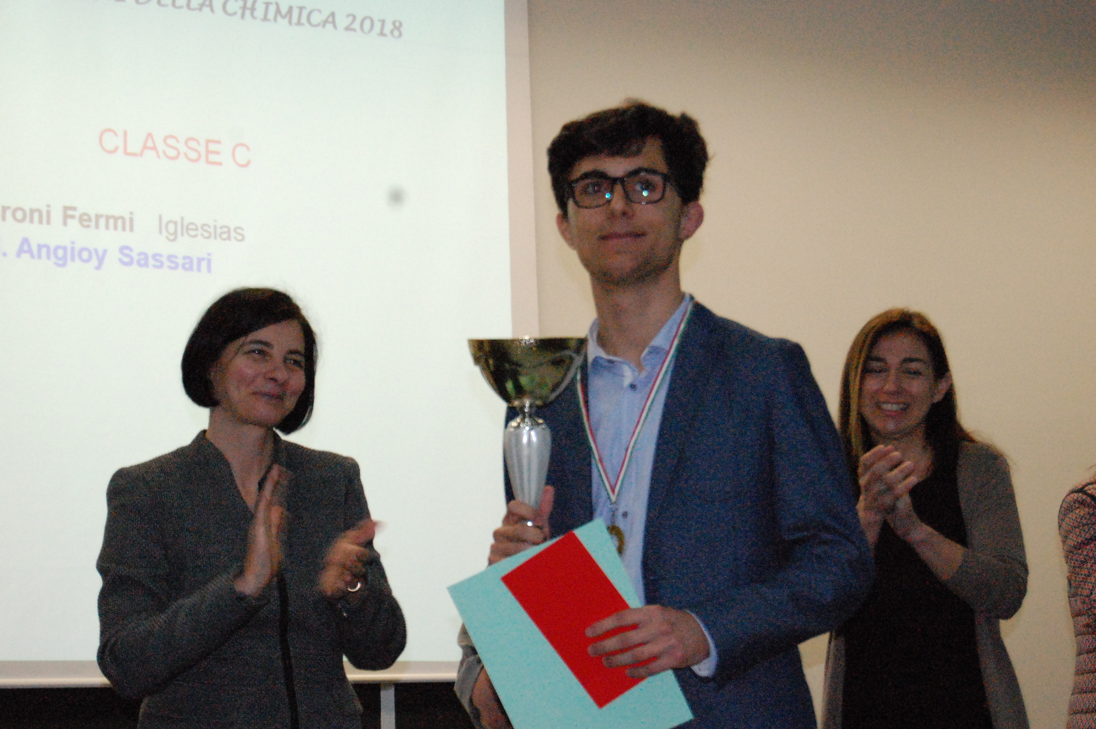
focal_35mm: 82
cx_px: 548
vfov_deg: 16.5
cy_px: 364
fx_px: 2509
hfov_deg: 24.6
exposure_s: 1/125
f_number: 5.6
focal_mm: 55
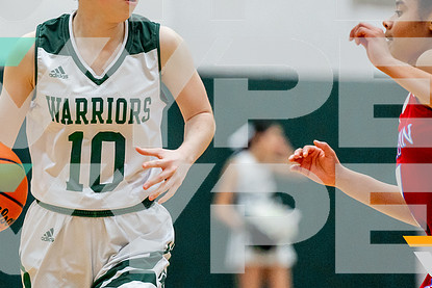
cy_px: 102
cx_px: 68
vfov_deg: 3.5
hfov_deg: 5.2
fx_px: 4765
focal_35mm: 397
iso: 2000
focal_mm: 200
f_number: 2.8
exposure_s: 1/1000
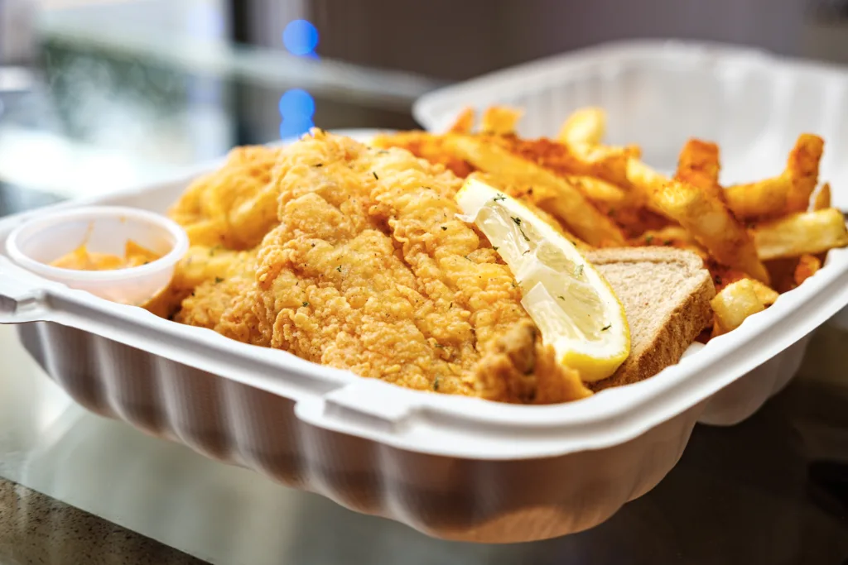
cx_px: 424
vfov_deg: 25.5
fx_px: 1249
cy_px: 282
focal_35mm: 53
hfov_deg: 37.5
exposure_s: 1/180
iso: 200
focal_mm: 35
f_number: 4
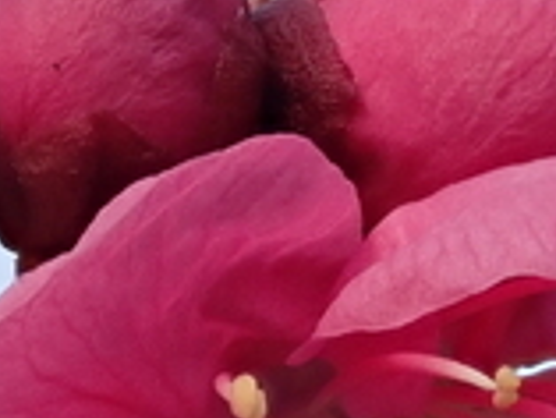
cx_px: 283
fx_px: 5578
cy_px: 453
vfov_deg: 4.3
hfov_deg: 5.7
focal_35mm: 347
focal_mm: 16.48
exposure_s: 1/400
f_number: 6.3
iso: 320
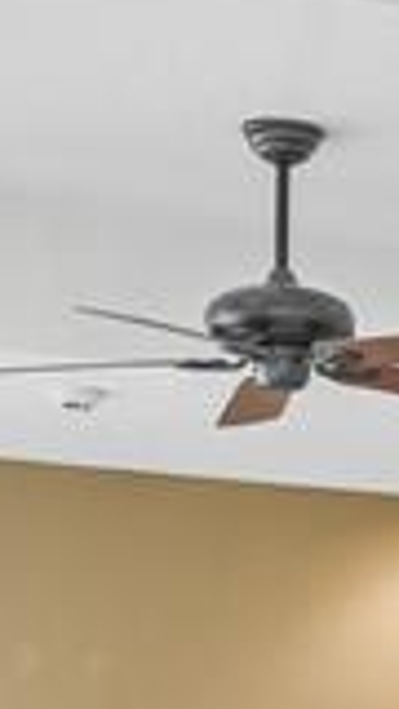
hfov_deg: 9.2
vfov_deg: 17.1
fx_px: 2276
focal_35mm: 121
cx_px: 878
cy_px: 806
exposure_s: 1/30
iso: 400
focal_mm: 18
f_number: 8
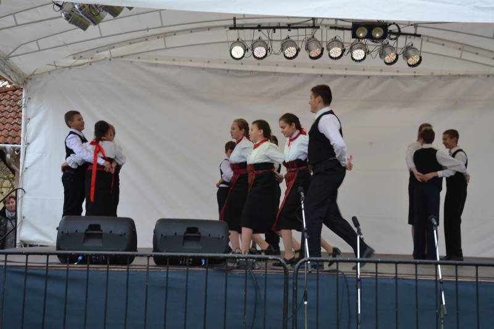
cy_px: 164
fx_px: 864
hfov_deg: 31.9
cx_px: 247
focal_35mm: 63
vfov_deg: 21.6
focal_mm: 42
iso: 280
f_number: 5.6
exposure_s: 1/125
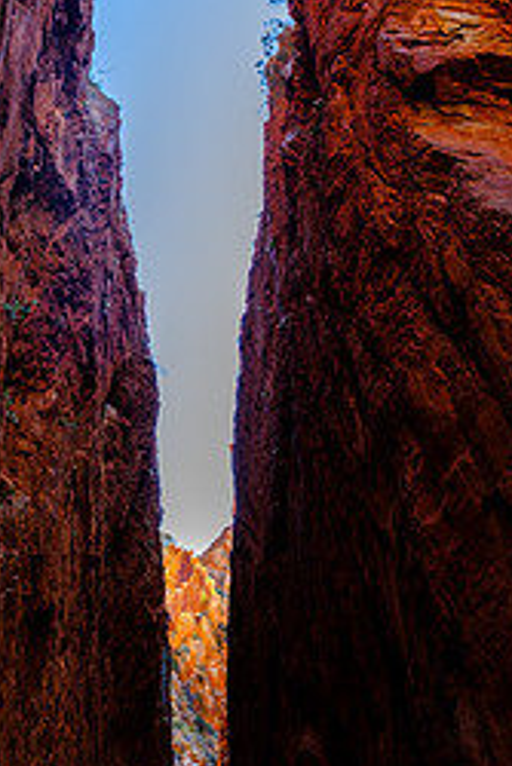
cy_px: 319
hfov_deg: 44.8
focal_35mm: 27
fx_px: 575
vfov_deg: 66.9
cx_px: 80
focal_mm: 10
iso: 400
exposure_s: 1/55
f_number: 8
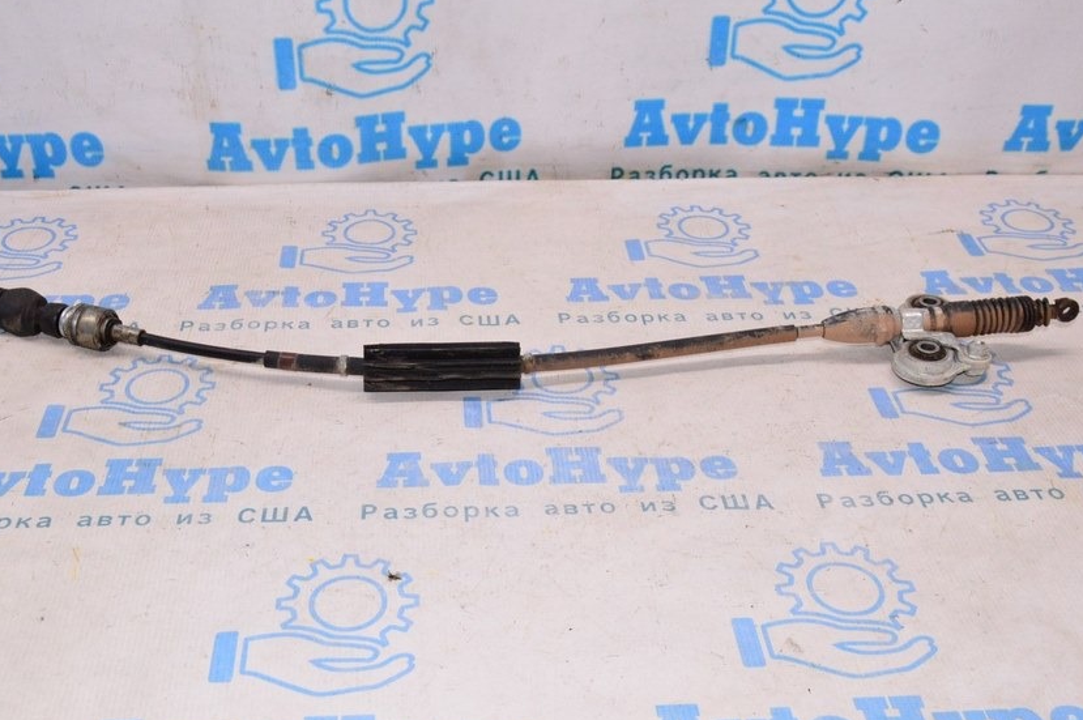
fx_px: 1281
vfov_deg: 31.4
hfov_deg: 45.8
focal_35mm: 43
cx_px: 481
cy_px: 408
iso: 1600
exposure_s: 1/125
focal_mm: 23
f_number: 8
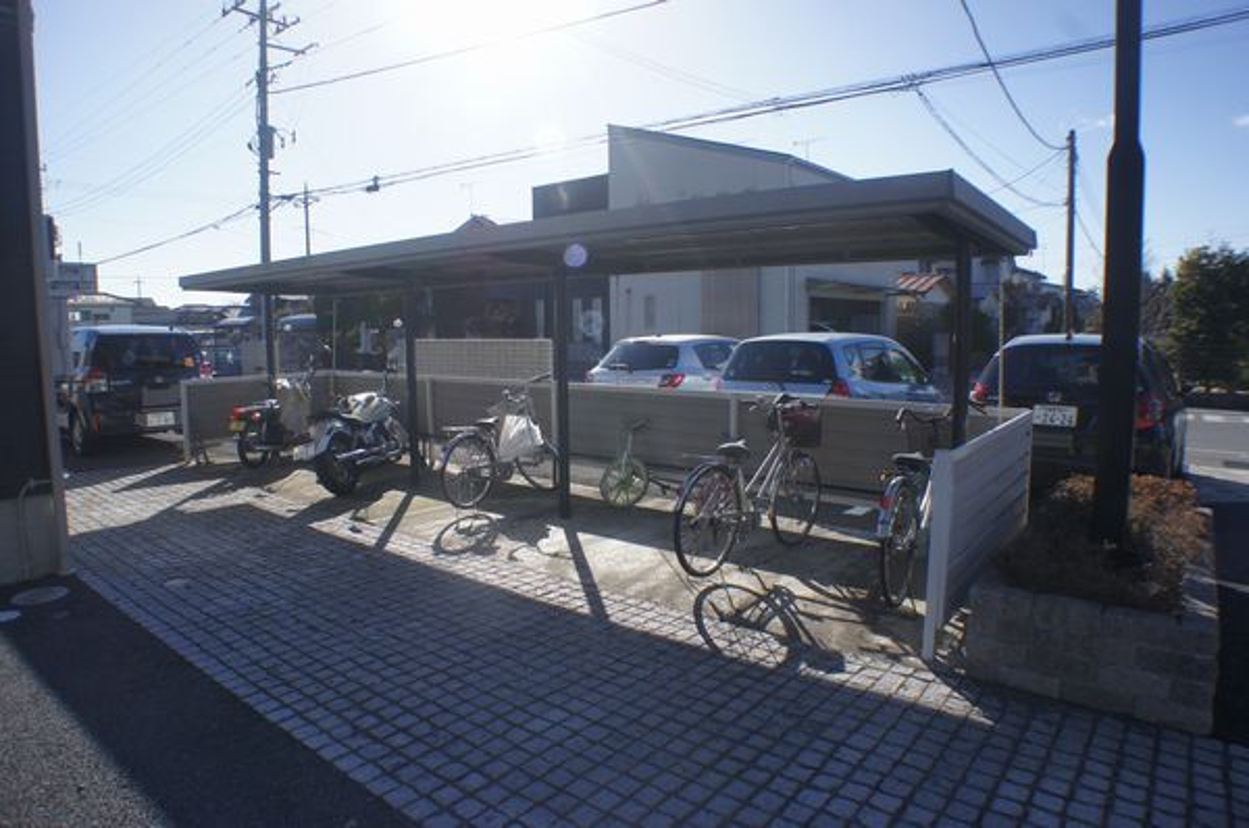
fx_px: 831
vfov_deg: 53.0
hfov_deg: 73.8
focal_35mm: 24
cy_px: 414
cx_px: 624
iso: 200
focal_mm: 16
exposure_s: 1/640
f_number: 6.3
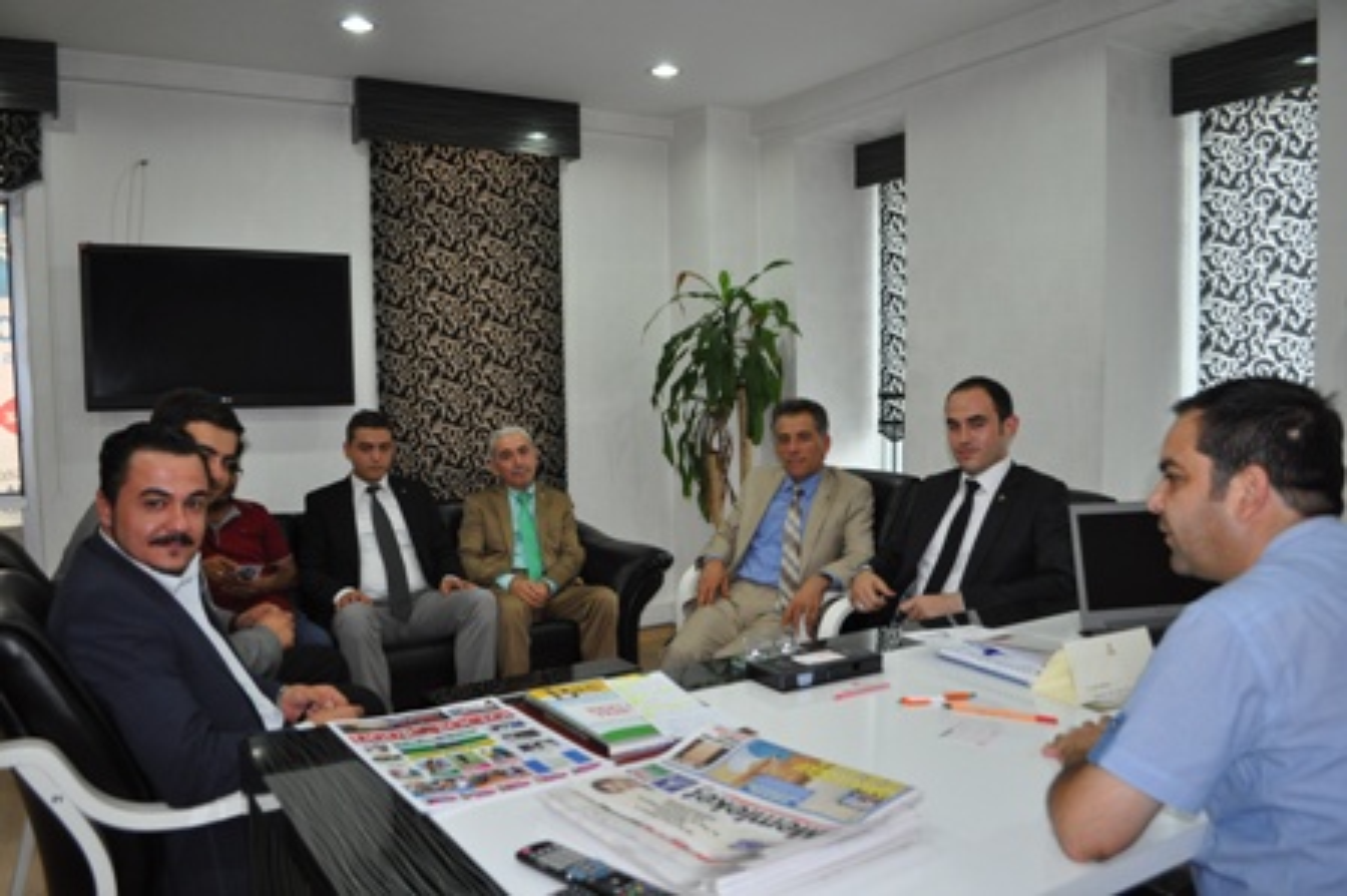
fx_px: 1009
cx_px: 674
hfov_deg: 67.4
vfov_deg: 47.9
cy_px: 448
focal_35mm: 27
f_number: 3.5
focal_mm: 18
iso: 800
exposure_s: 1/80
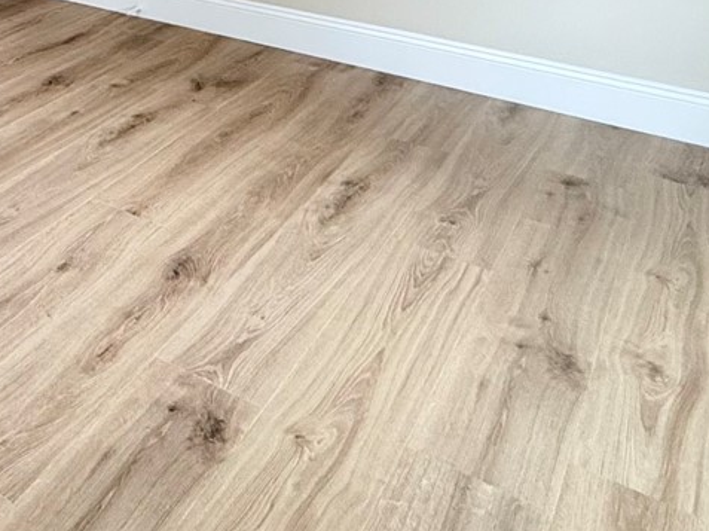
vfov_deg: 24.4
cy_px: -254
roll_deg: -0.3
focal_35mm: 47
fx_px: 962
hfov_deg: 35.1
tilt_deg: -1.2
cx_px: -58
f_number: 2.2
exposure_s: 1/120
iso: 320
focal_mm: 2.22
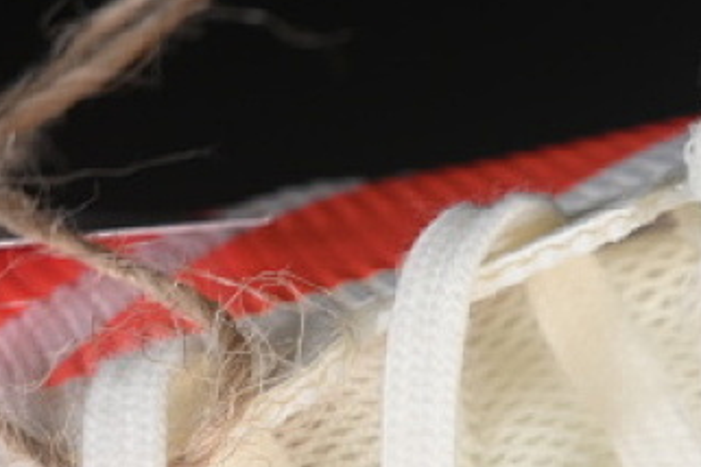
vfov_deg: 5.4
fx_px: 4907
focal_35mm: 252
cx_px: 858
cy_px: 718
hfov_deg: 8.1
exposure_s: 1/80
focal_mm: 50
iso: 160
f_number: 7.1
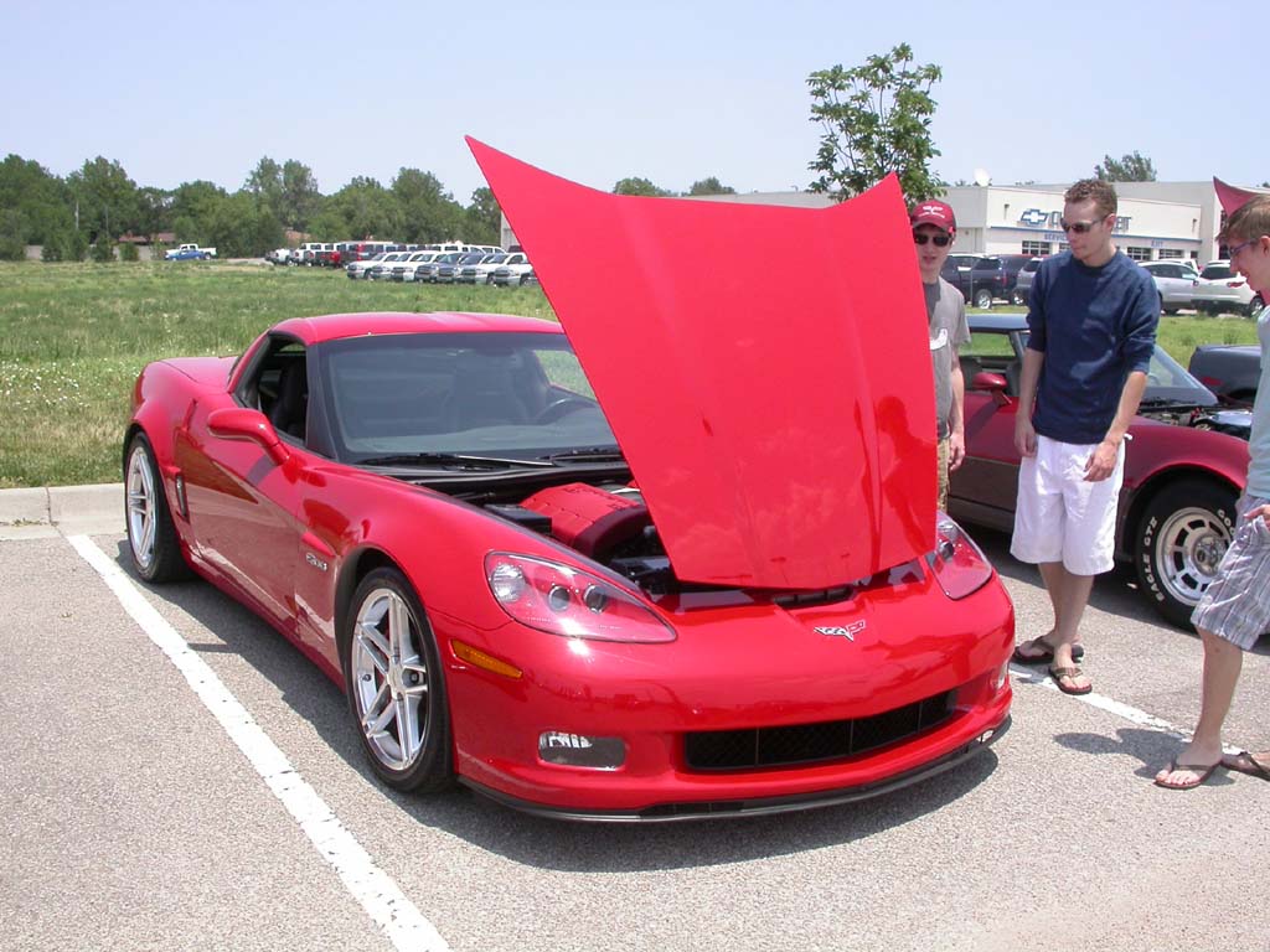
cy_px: 476
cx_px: 635
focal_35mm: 38
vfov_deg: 37.7
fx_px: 1394
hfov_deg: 49.0
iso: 100
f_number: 6.7
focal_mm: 7.85
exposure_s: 1/321
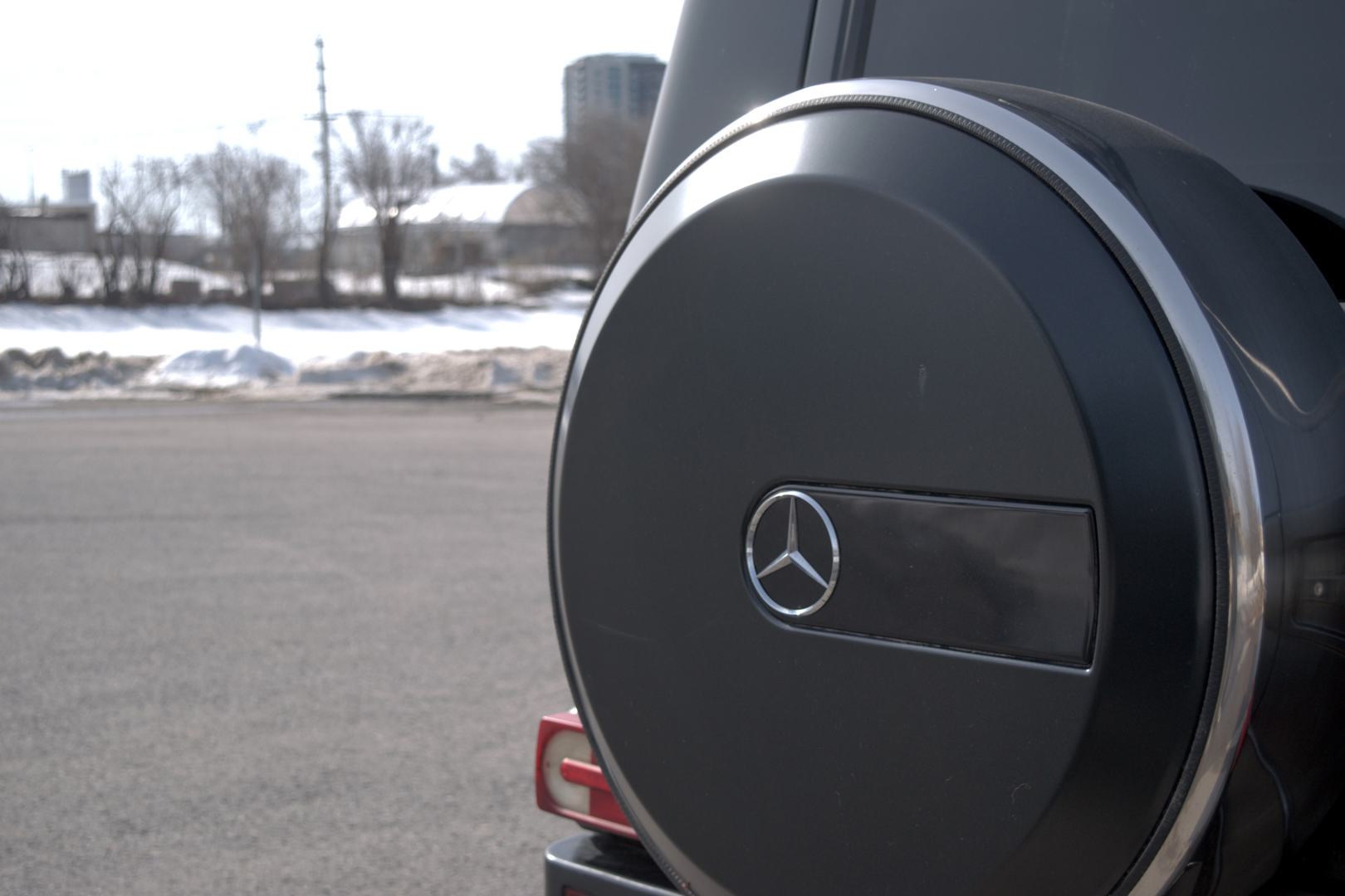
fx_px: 2129
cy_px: 448
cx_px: 672
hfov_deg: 35.1
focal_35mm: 57
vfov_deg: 23.8
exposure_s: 1/500
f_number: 5.6
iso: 100
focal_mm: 38
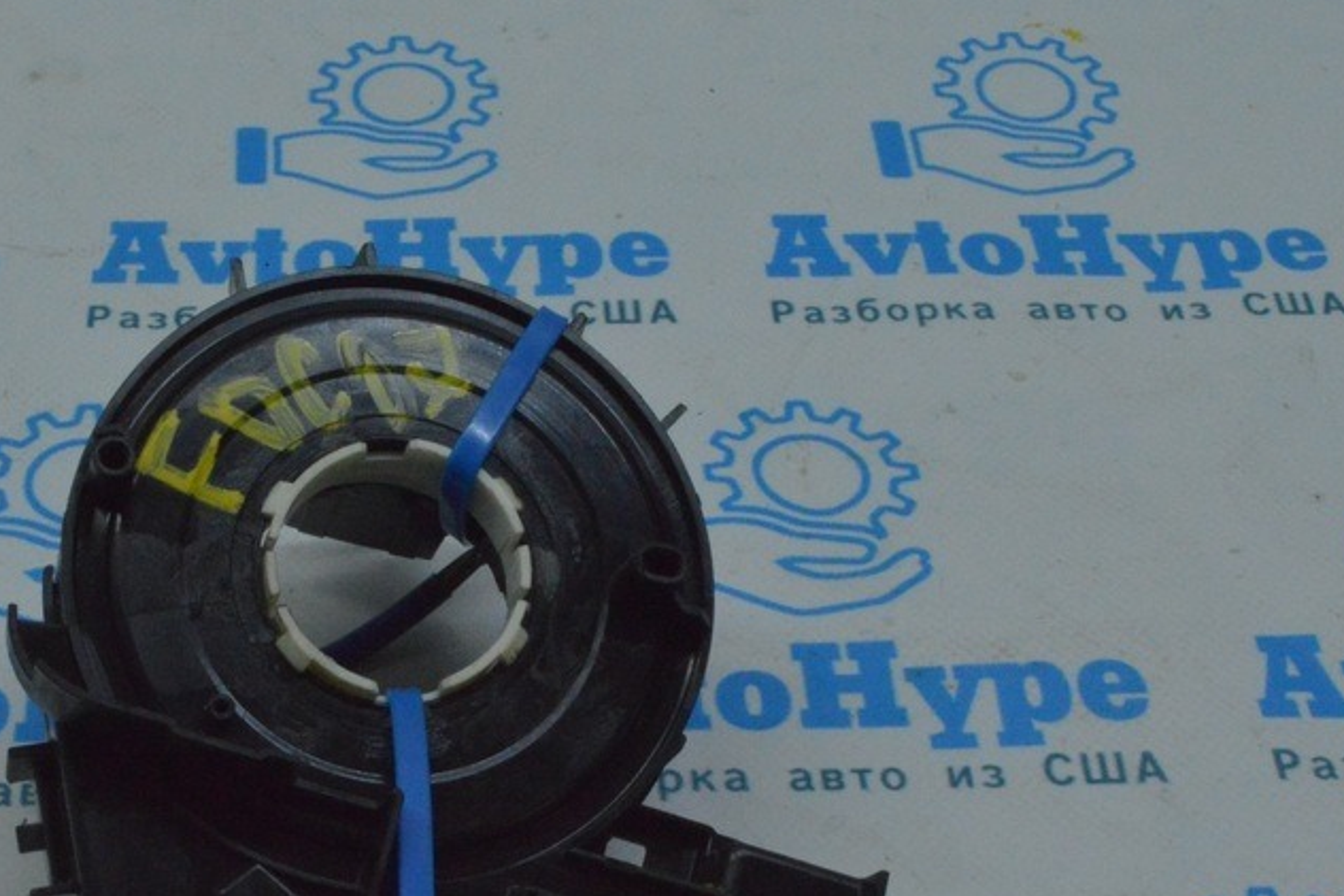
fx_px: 2538
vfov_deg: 19.8
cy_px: 710
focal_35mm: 68
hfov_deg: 29.3
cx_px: 372
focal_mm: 28
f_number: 29
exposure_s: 1/80
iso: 5000
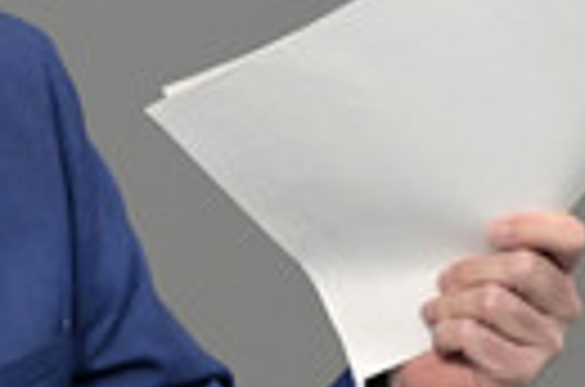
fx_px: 24834
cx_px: -151
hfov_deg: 1.3
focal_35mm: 1532
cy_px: 238
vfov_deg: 0.9
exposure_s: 1/400
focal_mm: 440
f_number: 5.6
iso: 12800
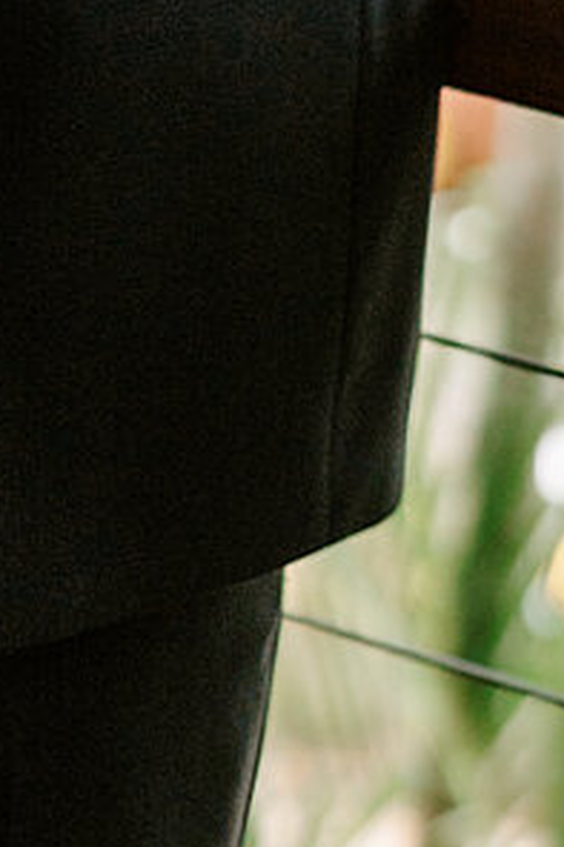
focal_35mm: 242
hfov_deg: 5.7
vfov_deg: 8.4
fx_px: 5693
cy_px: -372
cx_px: 216
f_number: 1.8
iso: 100
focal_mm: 35
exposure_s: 1/4000
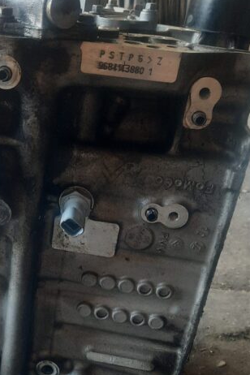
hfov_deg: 28.8
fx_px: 469
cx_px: 28
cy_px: 229
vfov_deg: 43.3
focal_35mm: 45
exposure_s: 1/50
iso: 320
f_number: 2
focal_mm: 4.6
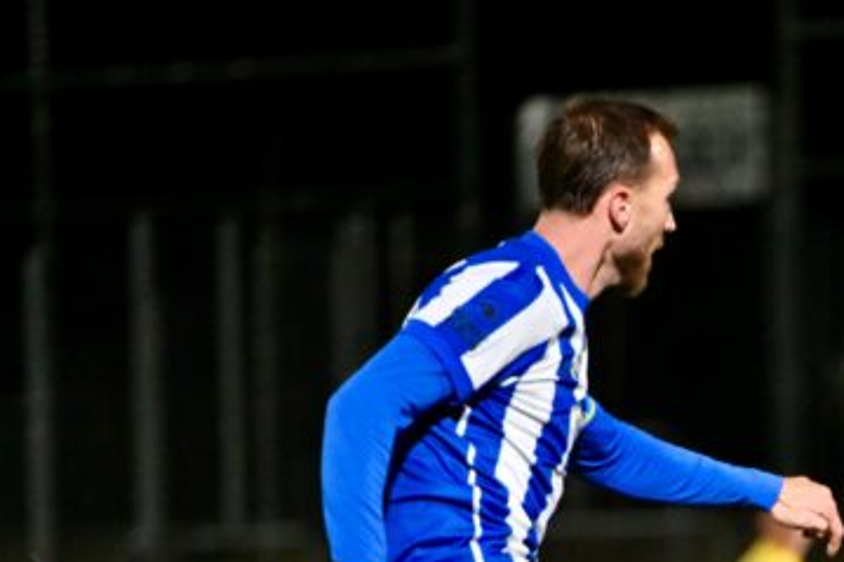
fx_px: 13380
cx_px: 1018
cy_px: 789
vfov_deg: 2.4
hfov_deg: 3.6
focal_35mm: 571
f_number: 2.8
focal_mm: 200
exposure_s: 1/1600
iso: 3200
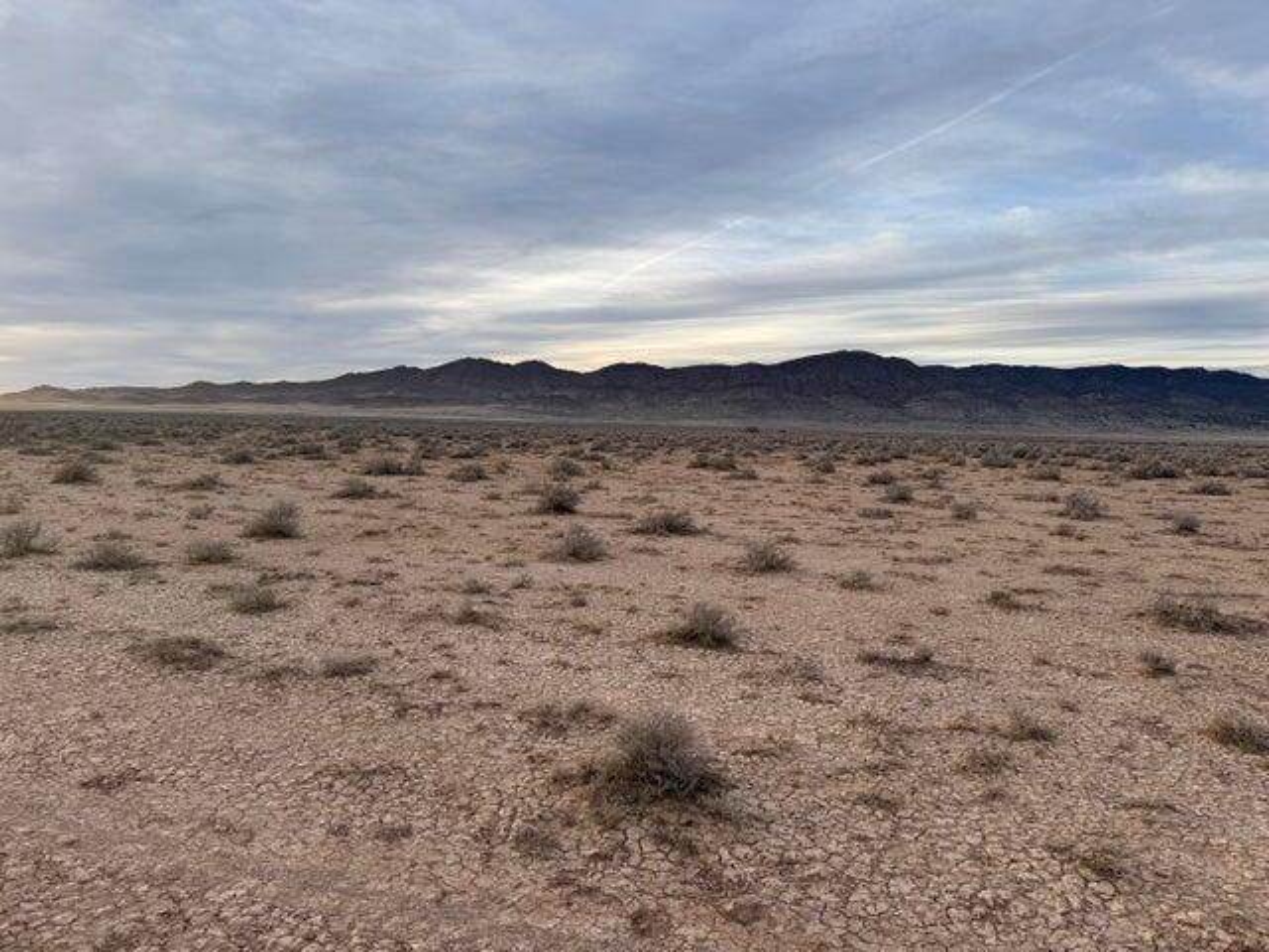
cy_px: 476
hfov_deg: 71.6
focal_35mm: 24
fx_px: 880
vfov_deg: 56.8
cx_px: 634
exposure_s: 1/1076
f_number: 1.78
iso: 80
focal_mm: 6.76
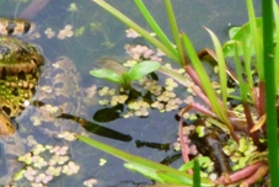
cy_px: 105
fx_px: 7954
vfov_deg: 1.3
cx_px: 42
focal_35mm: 1025
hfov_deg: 2.0
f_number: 5.9
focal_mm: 45
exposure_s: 1/125
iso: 250
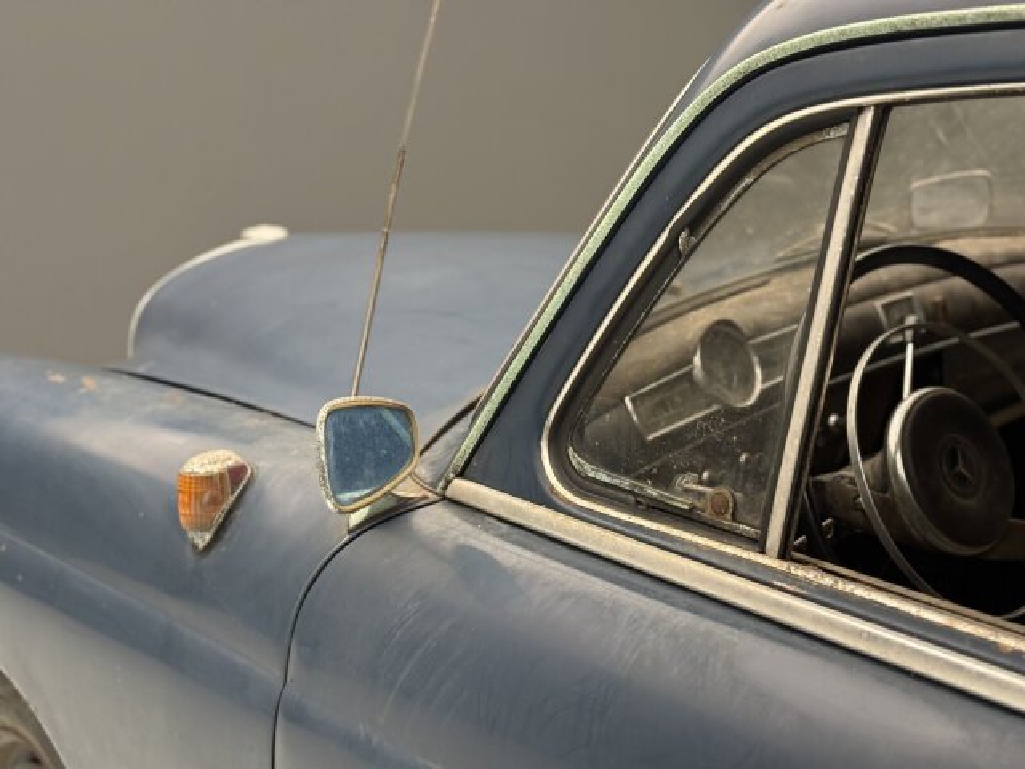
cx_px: 512
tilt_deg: -16.4
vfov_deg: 30.3
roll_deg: +1.9
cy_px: 384
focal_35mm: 48
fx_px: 1421
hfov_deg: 39.7
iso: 200
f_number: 1.78
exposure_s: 1/58
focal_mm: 6.76
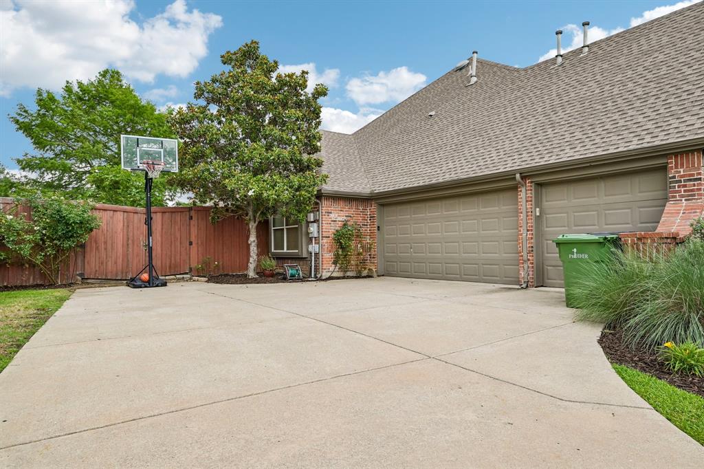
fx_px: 440
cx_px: 352
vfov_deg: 56.1
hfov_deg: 77.3
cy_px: 234
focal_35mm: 22
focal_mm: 22.5
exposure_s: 1/200
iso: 400
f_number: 8
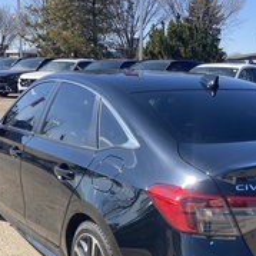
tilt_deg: -15.5
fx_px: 485
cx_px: 197
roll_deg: -2.9
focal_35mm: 58
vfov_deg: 28.9
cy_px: 205
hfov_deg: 29.0
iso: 20
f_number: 1.8
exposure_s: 1/1056
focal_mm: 3.99
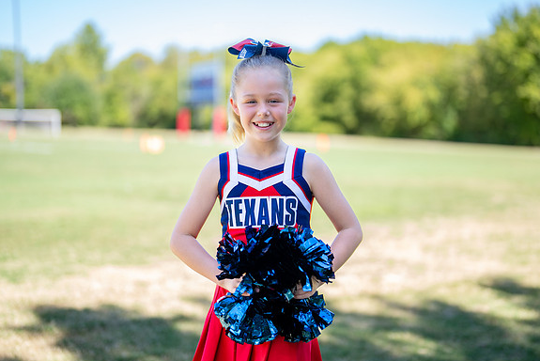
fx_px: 840
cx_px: 275
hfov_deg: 35.6
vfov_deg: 24.2
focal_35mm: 56
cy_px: 183
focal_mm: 50
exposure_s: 1/1250
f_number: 1.2
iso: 100
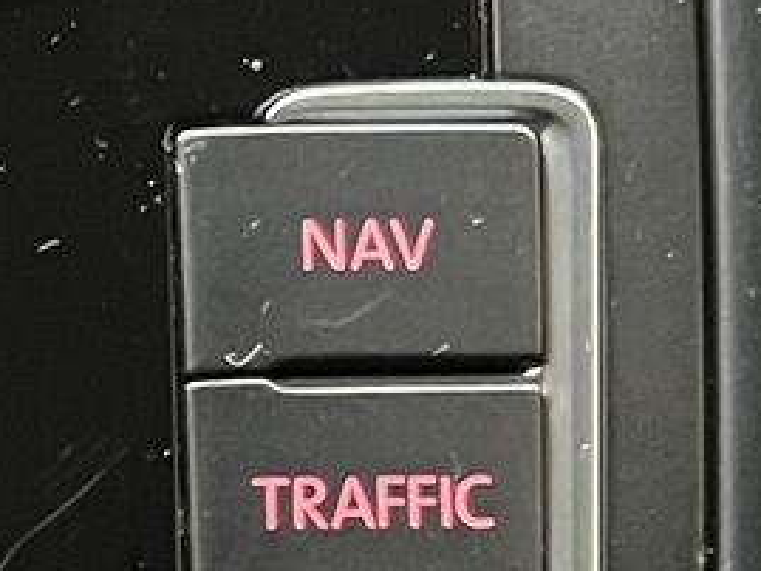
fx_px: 3629
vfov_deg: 8.7
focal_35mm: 165
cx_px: -1105
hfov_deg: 10.3
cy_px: 913
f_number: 1.5
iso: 500
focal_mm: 5.7
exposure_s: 1/33
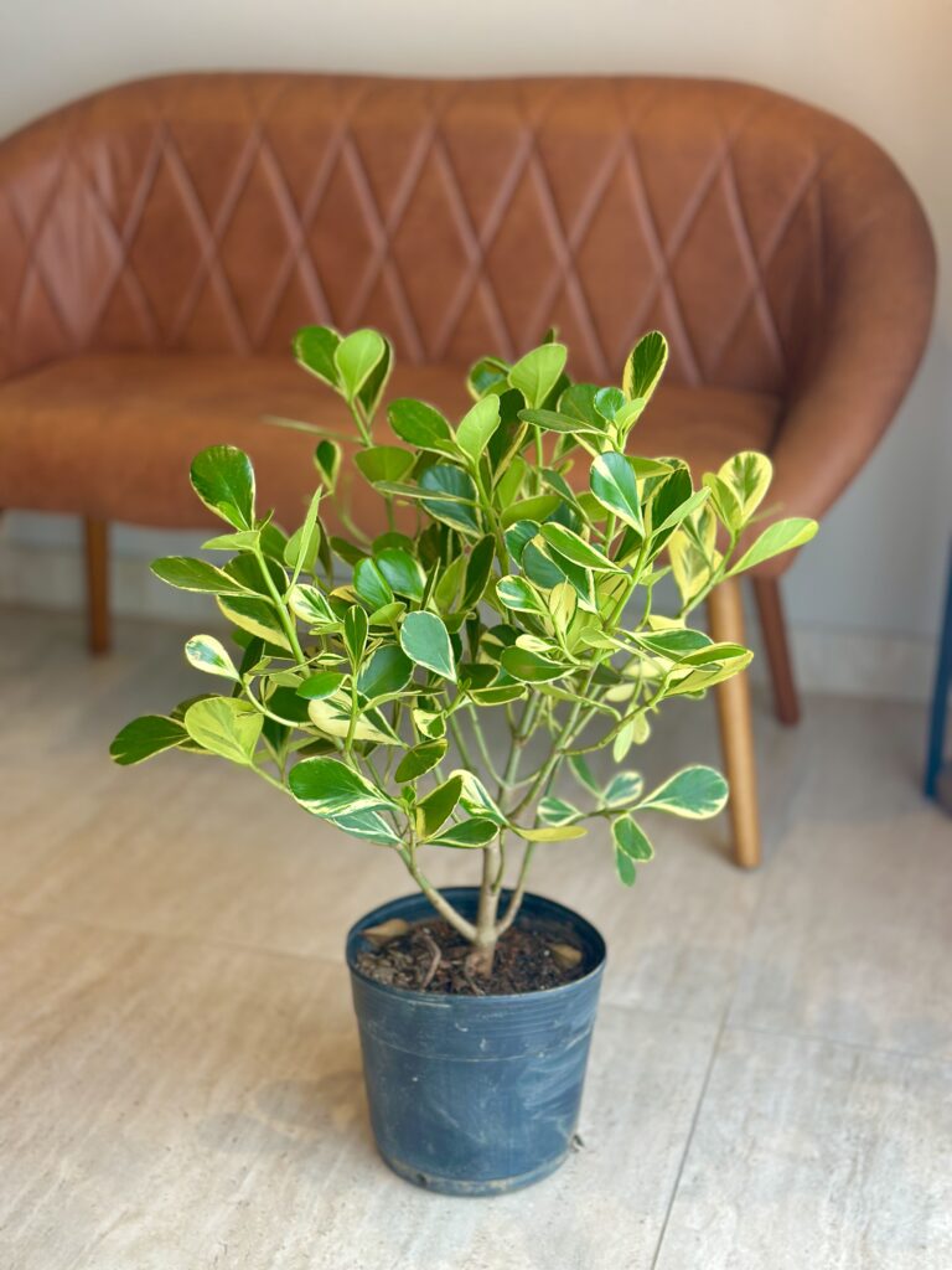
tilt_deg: -20.0
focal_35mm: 48
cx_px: 476
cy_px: 635
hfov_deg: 30.3
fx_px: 1760
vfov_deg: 39.7
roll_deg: -2.0
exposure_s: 1/120
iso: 100
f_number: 1.78
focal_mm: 6.86
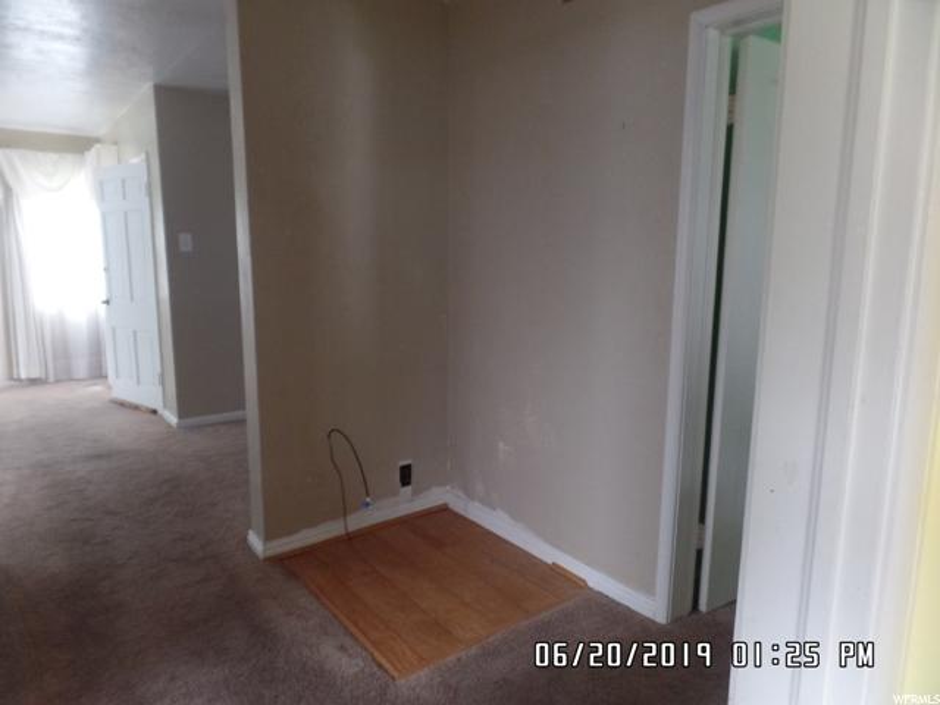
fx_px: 625
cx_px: 470
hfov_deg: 73.9
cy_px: 352
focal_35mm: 23
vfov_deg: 58.9
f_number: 2.8
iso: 400
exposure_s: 1/30
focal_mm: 4.1
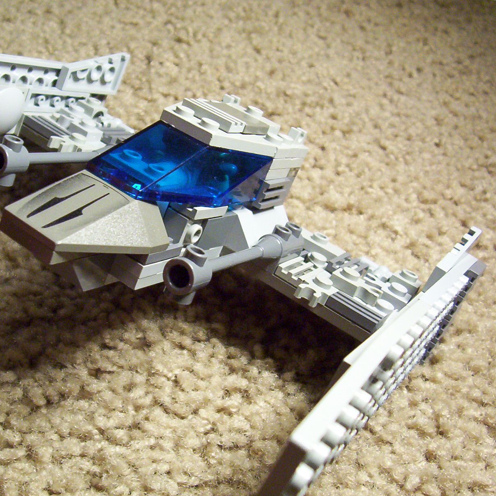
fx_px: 697
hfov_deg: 38.8
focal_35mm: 43
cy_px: 251
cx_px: 178
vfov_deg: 39.2
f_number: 2.76
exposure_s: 1/36.8
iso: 200
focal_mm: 5.54
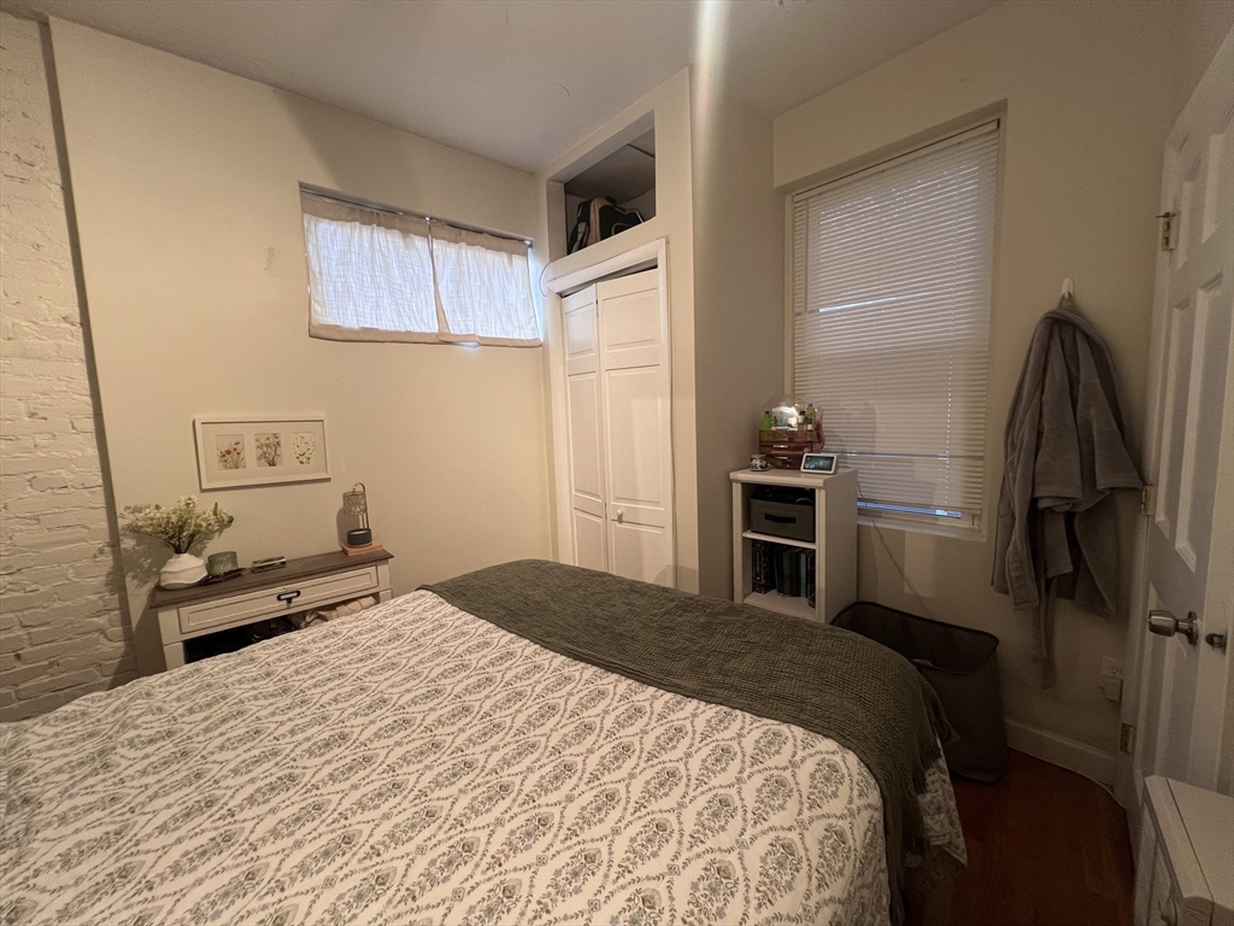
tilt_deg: -5.8
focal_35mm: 13
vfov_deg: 89.9
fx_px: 463
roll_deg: +2.0
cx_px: 617
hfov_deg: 106.2
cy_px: 463
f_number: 1.8
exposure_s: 1/60
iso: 125
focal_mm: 1.57
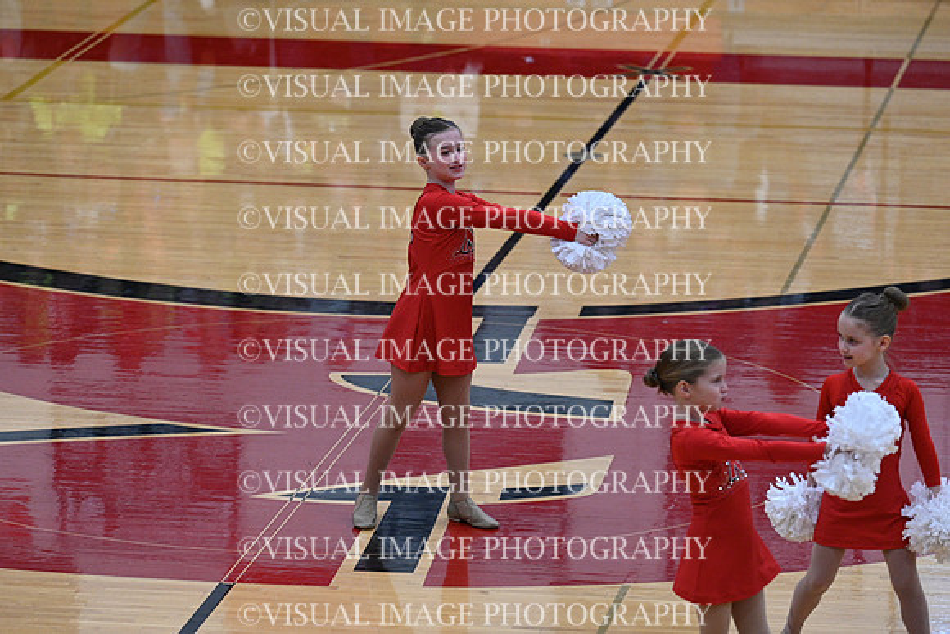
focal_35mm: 185
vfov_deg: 7.4
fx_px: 4883
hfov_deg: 11.1
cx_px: 475
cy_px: 317
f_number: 4
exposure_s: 1/400
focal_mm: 185
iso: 4000
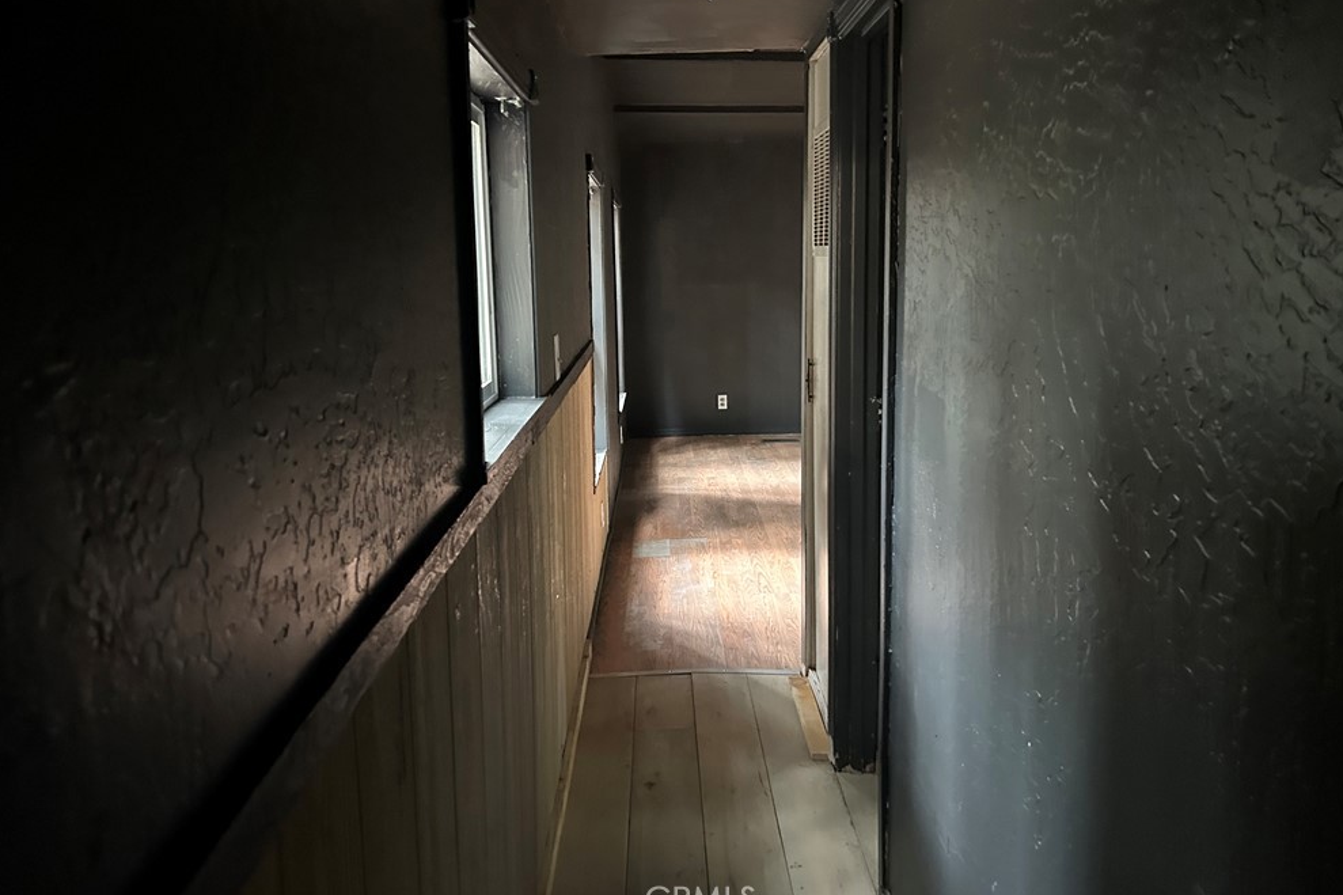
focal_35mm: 28
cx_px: 664
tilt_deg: -7.6
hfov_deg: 65.5
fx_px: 1044
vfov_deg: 46.3
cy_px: 397
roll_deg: +0.3
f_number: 1.5
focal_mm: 5.7
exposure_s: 1/30
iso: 800
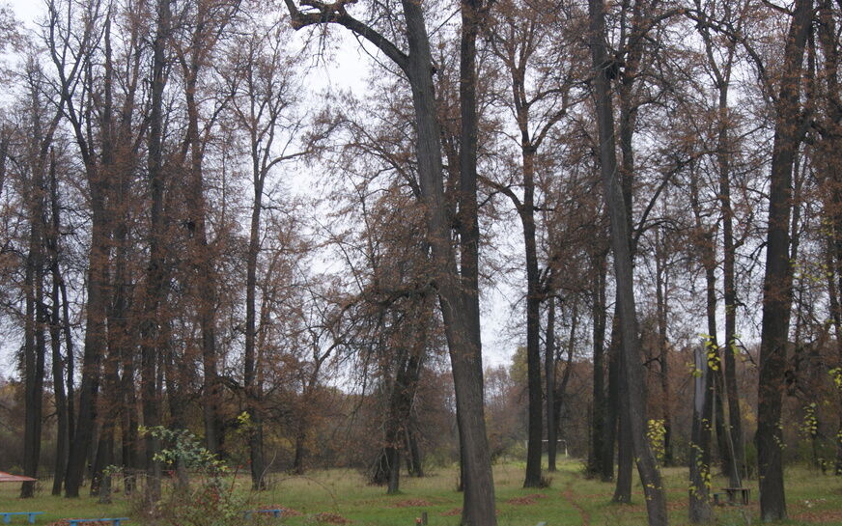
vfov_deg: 24.4
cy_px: 323
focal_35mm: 53
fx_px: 1216
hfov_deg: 38.2
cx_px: 421
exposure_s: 1/80
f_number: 9
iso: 100
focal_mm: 28
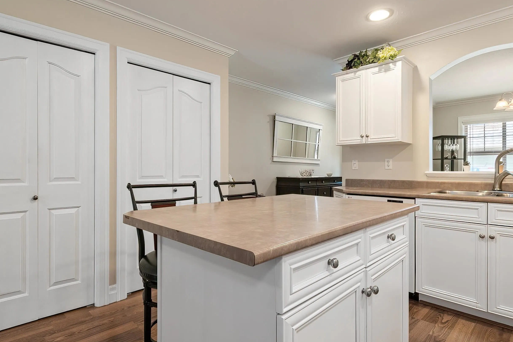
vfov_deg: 64.6
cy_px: 167
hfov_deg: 86.9
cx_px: 253
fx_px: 271
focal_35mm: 19
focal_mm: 10
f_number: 8
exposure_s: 1/25
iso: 200
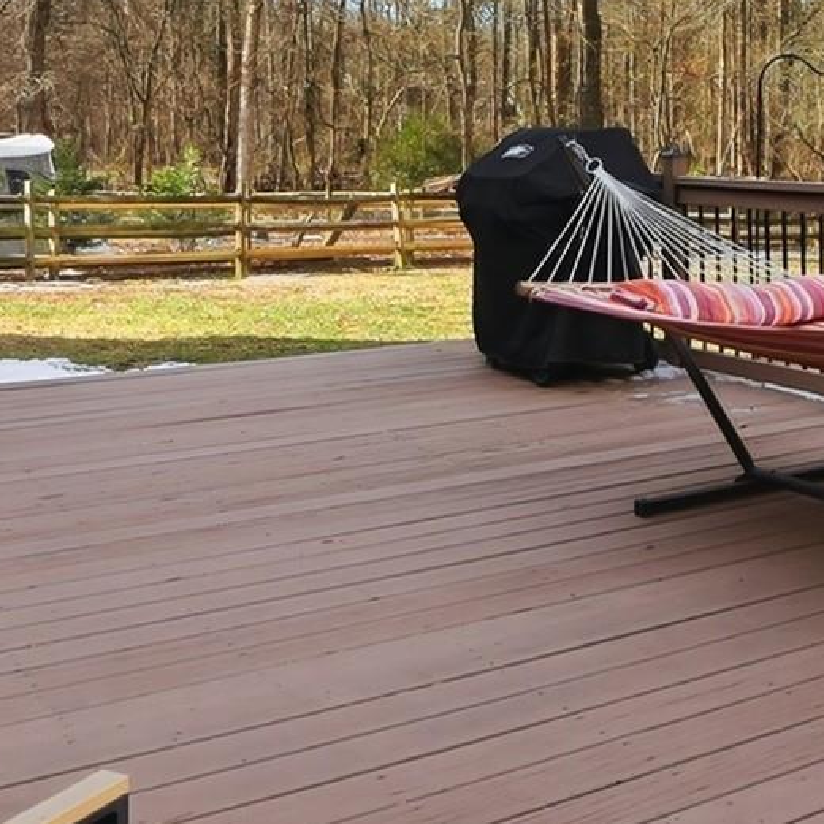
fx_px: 1320
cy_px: 179
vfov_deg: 33.8
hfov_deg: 32.8
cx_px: 748
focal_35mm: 49
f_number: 8
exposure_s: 1/2000
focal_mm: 10
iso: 100
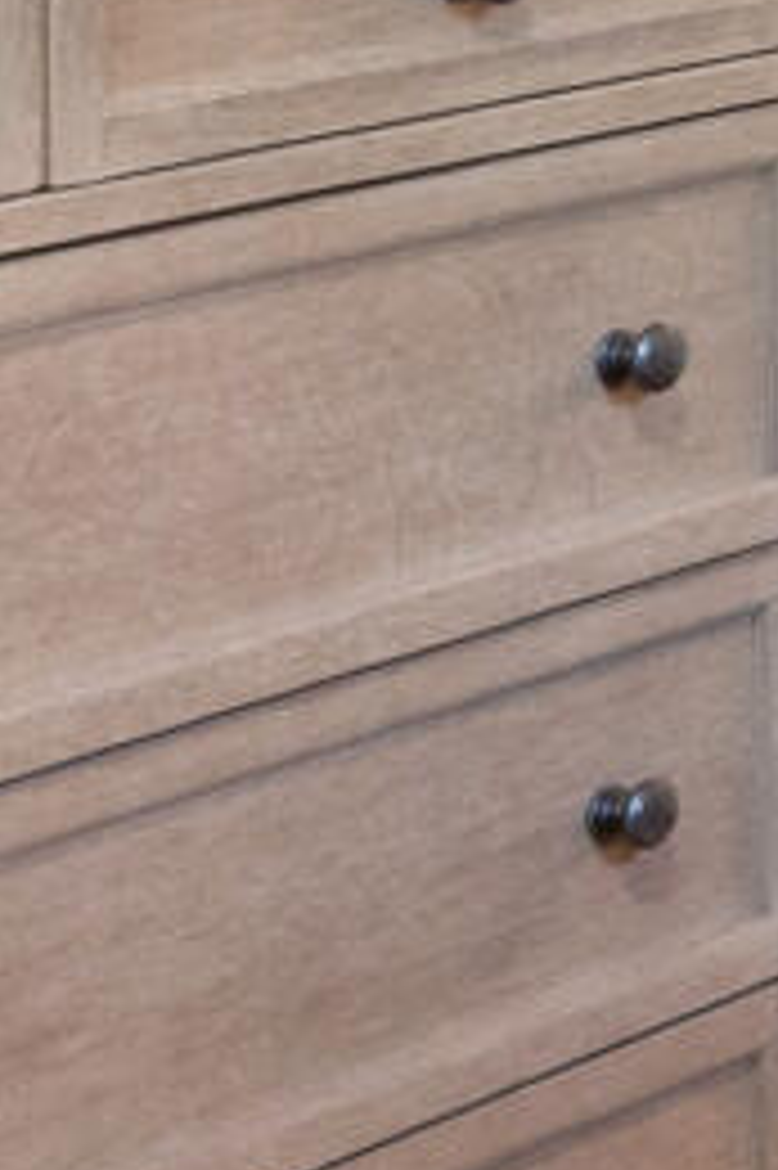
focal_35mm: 179
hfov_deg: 5.0
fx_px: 5802
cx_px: 4583
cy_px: -752
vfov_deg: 10.9
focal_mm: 15.5
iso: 320
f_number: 9
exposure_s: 1.6
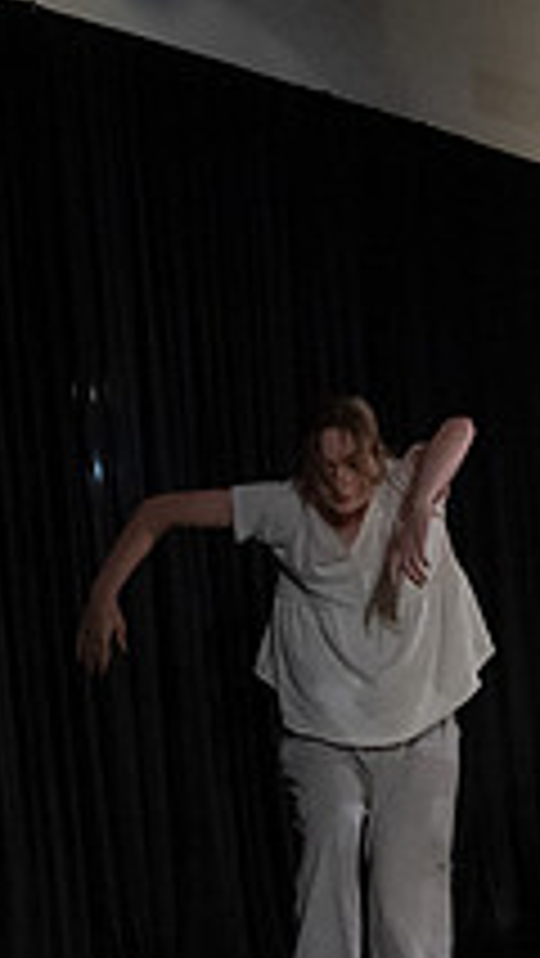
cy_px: 771
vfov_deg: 22.4
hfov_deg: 12.2
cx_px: 825
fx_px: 2390
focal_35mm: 94
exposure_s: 1/500
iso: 6400
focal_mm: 28
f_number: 5
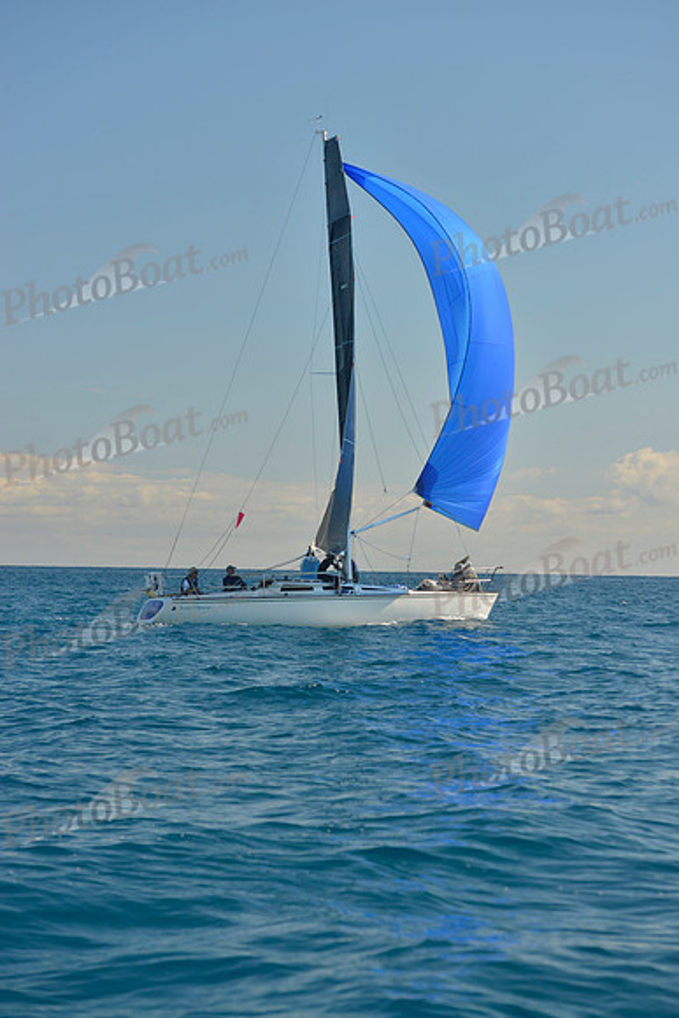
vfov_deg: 22.1
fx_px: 2601
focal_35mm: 92
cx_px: 340
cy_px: 509
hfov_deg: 14.9
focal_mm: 92
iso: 200
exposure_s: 1/640
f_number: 5.6
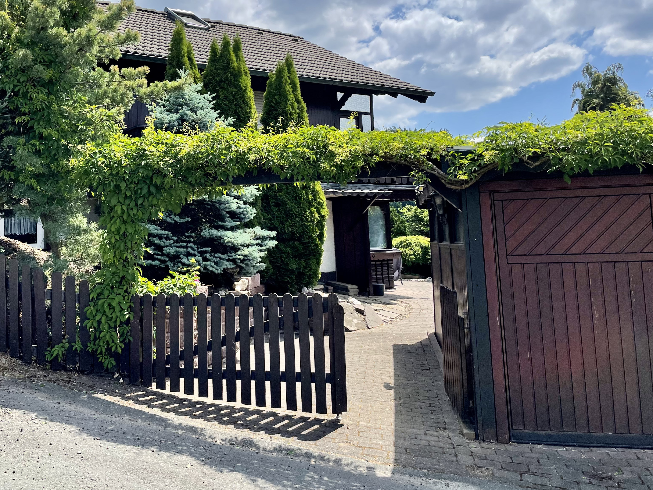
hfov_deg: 53.1
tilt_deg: +5.2
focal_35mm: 34
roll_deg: +2.3
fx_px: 641
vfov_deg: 41.4
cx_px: 228
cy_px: 178
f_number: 1.6
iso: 32
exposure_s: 1/4000
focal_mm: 4.2
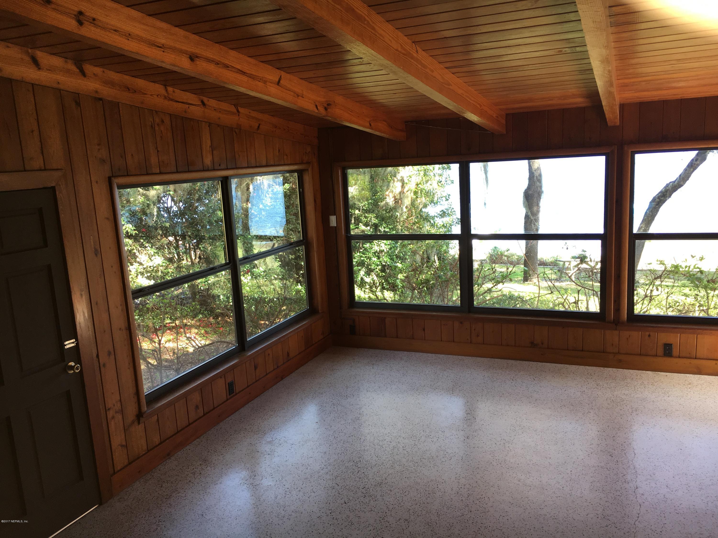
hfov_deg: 61.7
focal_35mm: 29
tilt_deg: -11.4
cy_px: 269
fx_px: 602
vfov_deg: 48.2
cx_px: 359
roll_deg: +3.0
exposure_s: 1/40
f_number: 2.2
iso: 32
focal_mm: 4.15
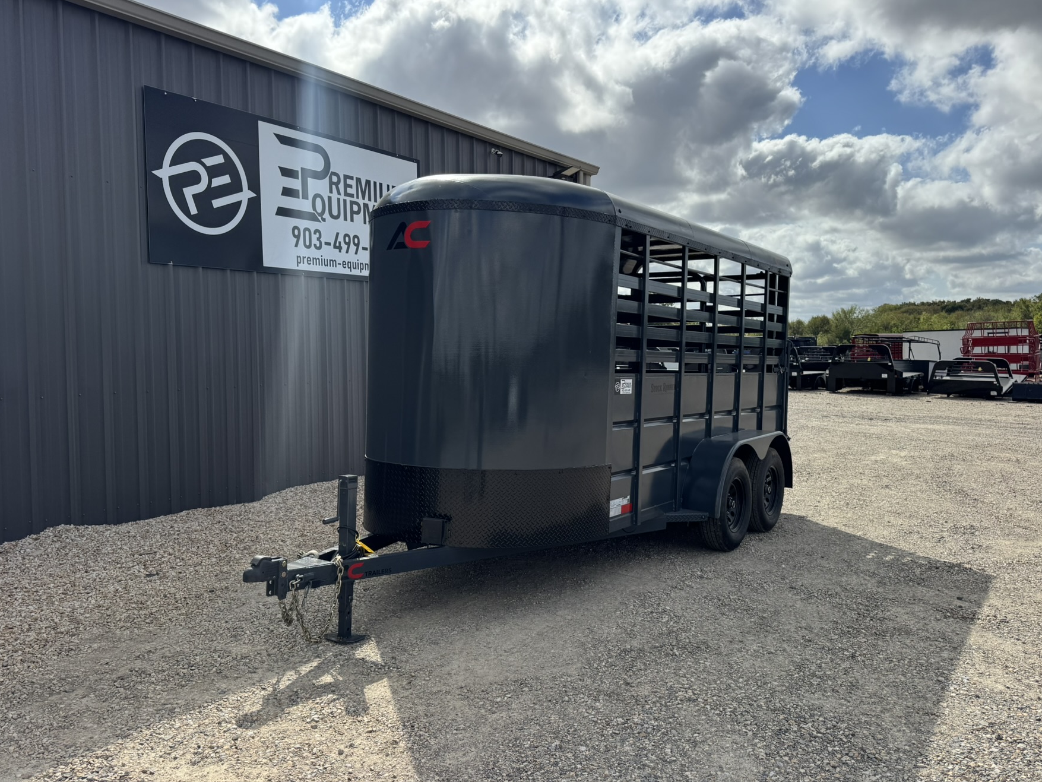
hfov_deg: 63.4
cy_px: 380
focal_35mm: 28
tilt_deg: -3.9
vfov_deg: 49.8
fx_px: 843
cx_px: 516
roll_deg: -0.1
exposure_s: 1/5814
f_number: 1.78
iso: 80
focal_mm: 6.76
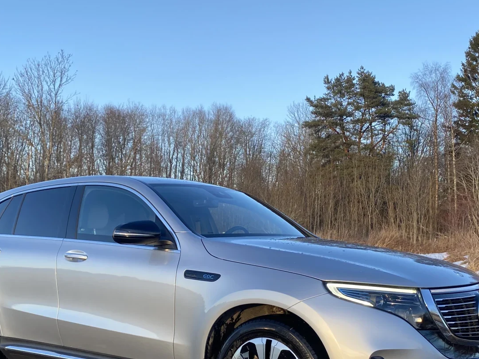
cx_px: 238
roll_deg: +1.0
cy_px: 257
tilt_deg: -1.7
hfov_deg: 41.2
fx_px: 637
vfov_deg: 31.1
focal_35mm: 46
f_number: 1.8
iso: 32
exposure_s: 1/536
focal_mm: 4.25
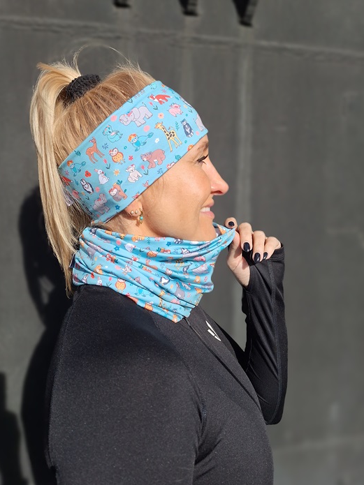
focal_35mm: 27
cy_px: 207
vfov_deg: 65.0
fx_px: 379
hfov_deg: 51.3
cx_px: 166
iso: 40
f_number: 1.8
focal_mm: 5.54
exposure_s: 1/1992
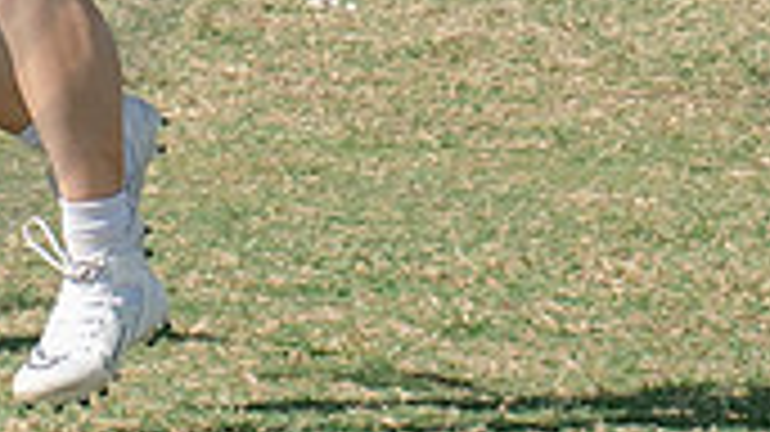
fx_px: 16081
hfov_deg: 2.7
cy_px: -337
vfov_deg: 1.5
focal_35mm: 788
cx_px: -380
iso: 250
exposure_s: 1/1000
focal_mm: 70
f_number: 5.6
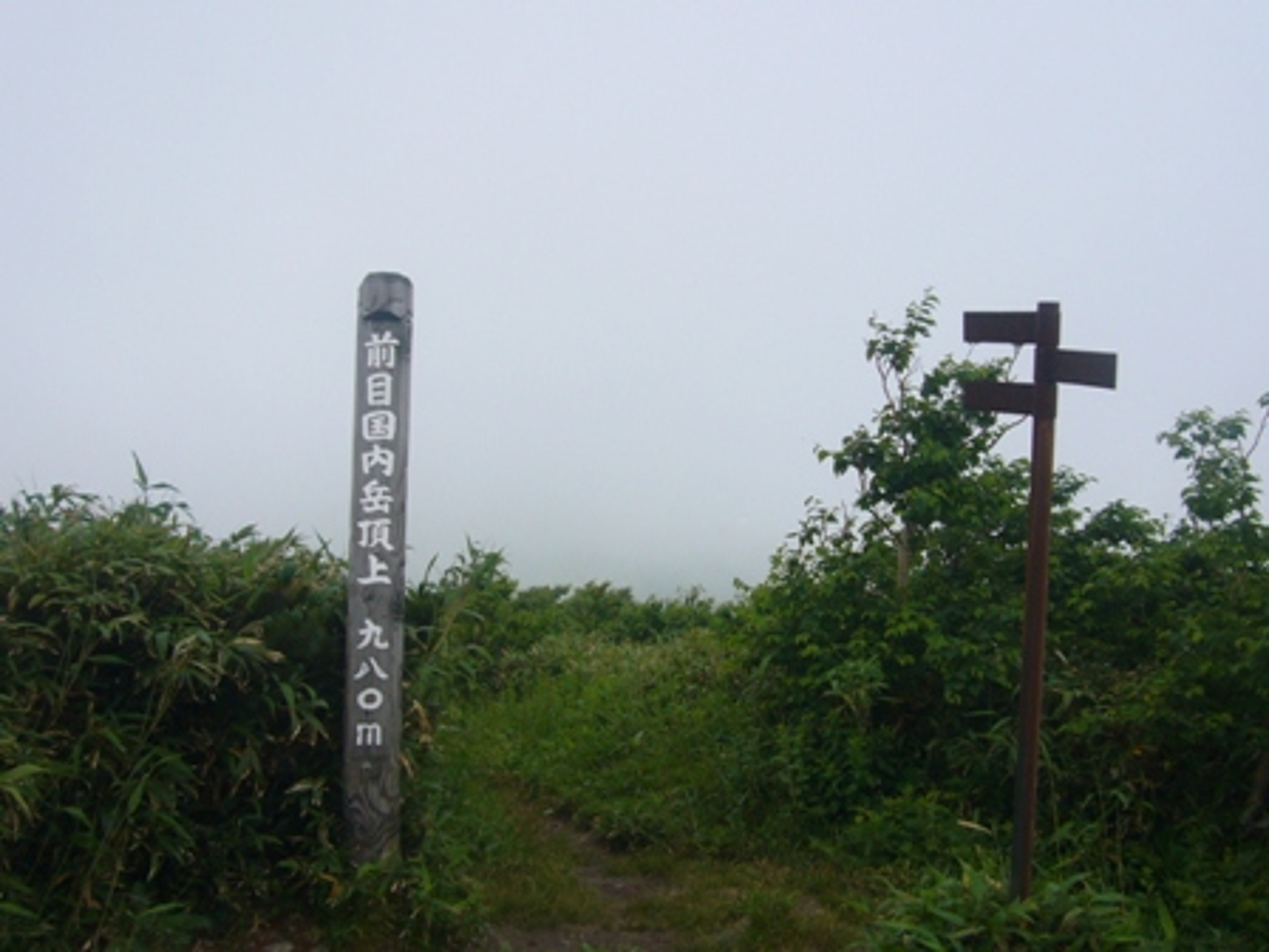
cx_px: 634
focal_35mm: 41
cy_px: 476
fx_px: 1503
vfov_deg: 35.1
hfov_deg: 45.8
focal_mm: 4.9
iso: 80
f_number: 5.6
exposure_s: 1/250
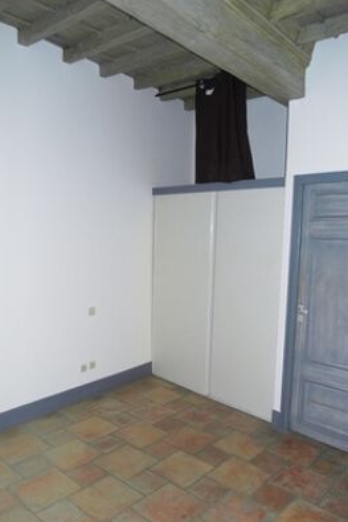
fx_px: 392
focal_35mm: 27
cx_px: 173
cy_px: 272
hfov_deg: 47.9
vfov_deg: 67.4
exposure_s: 1/40
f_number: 2.8
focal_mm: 4.3
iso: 100
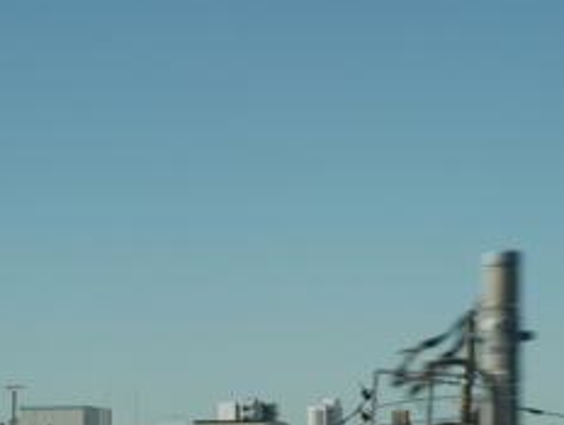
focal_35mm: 155
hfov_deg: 12.7
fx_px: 2531
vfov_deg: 9.6
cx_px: 180
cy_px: 336
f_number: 9
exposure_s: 1/250
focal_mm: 30
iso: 200
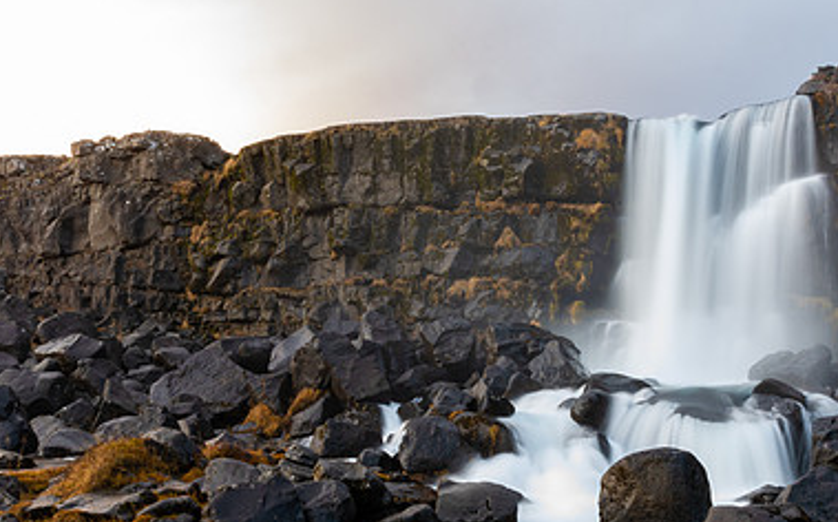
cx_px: 463
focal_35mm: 44
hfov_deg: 45.2
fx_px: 1004
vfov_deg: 29.1
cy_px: 304
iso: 50
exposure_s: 2
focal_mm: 18
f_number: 22
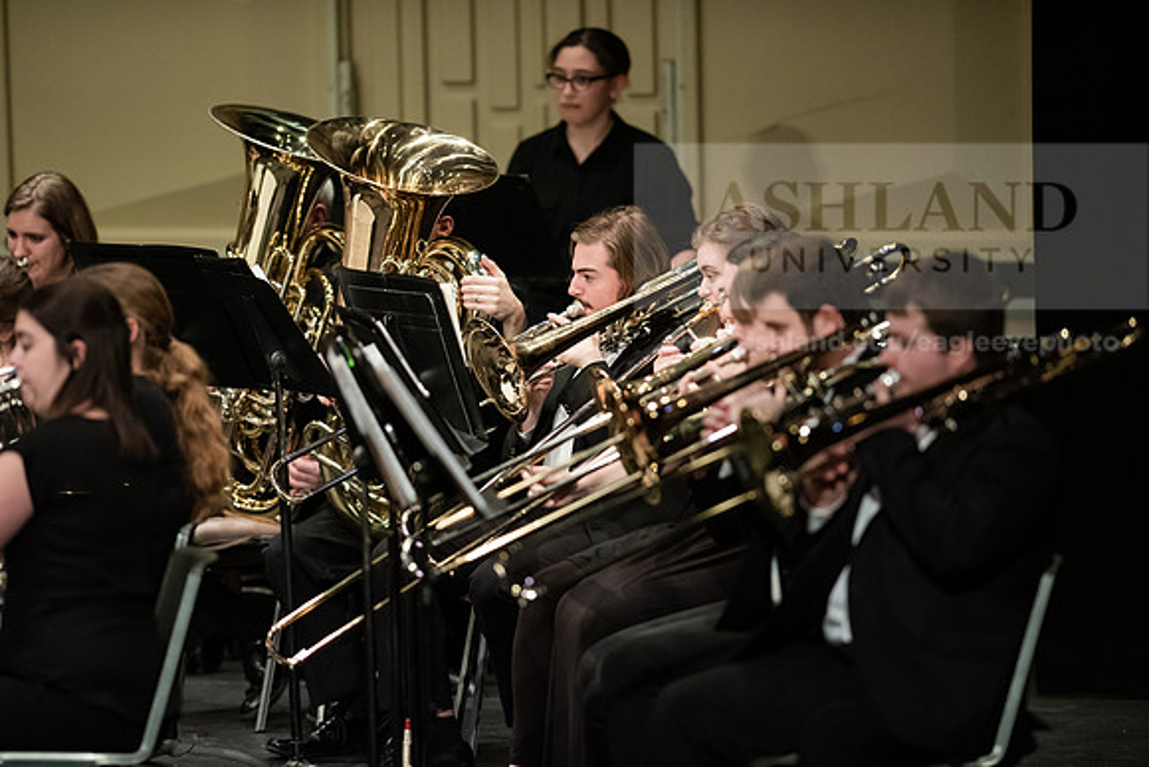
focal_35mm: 300
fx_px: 9577
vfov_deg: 4.6
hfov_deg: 6.9
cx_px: 574
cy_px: 384
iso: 3200
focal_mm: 300
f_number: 3.2
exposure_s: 1/250
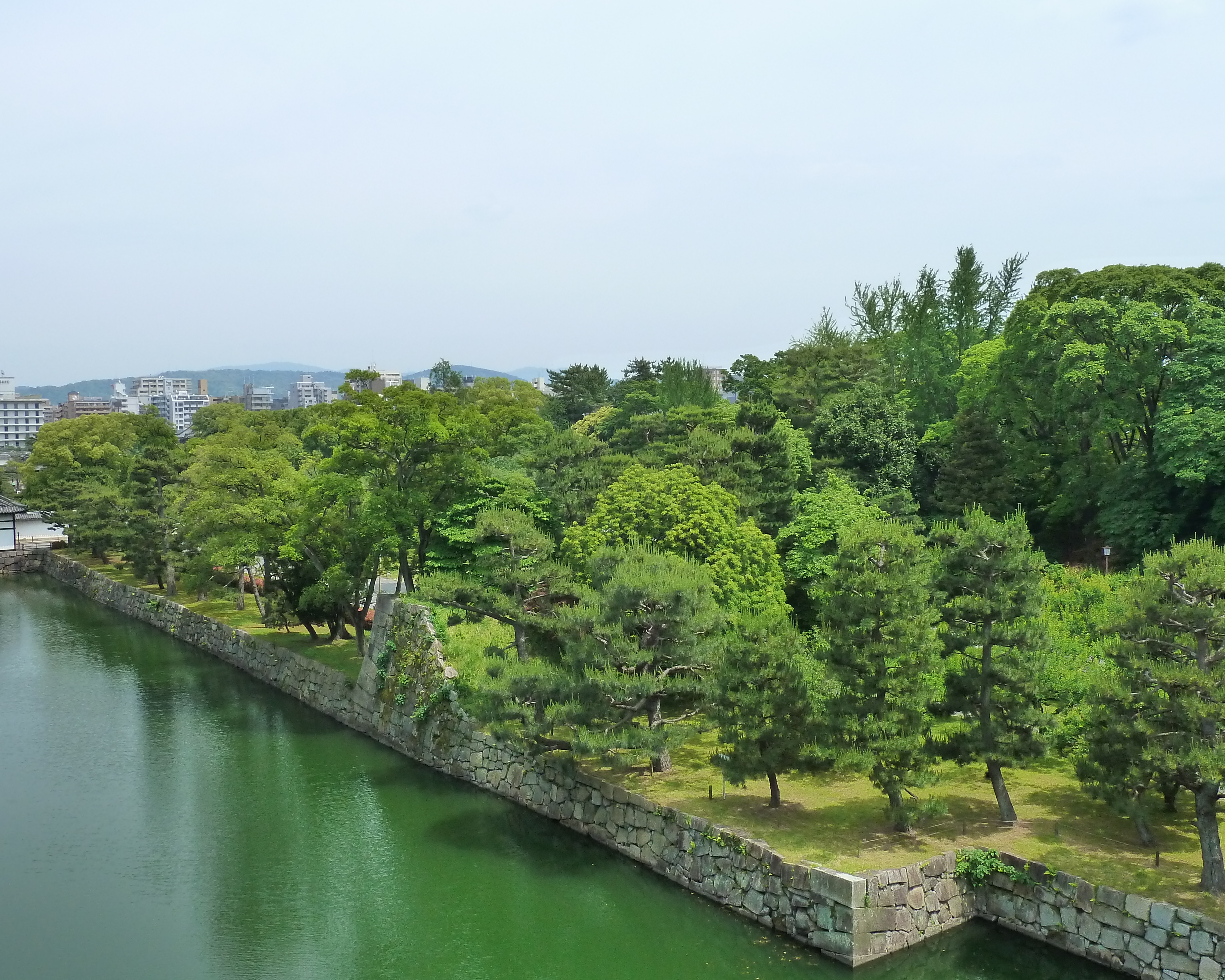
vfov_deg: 43.4
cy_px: 493
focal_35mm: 34
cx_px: 573
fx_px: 1233
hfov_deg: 52.8
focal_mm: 5.3
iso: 200
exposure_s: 1/500
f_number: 5
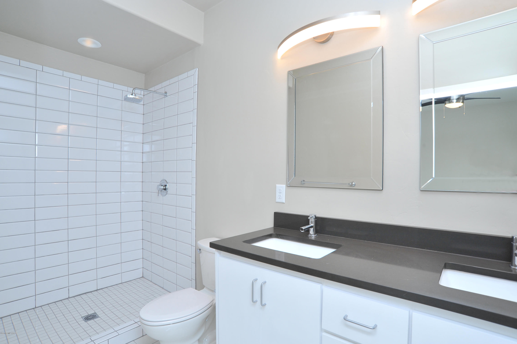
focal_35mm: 18
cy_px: 172
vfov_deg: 67.3
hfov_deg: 90.0
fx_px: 258
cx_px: 258
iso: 640
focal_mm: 18
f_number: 10
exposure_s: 1/40
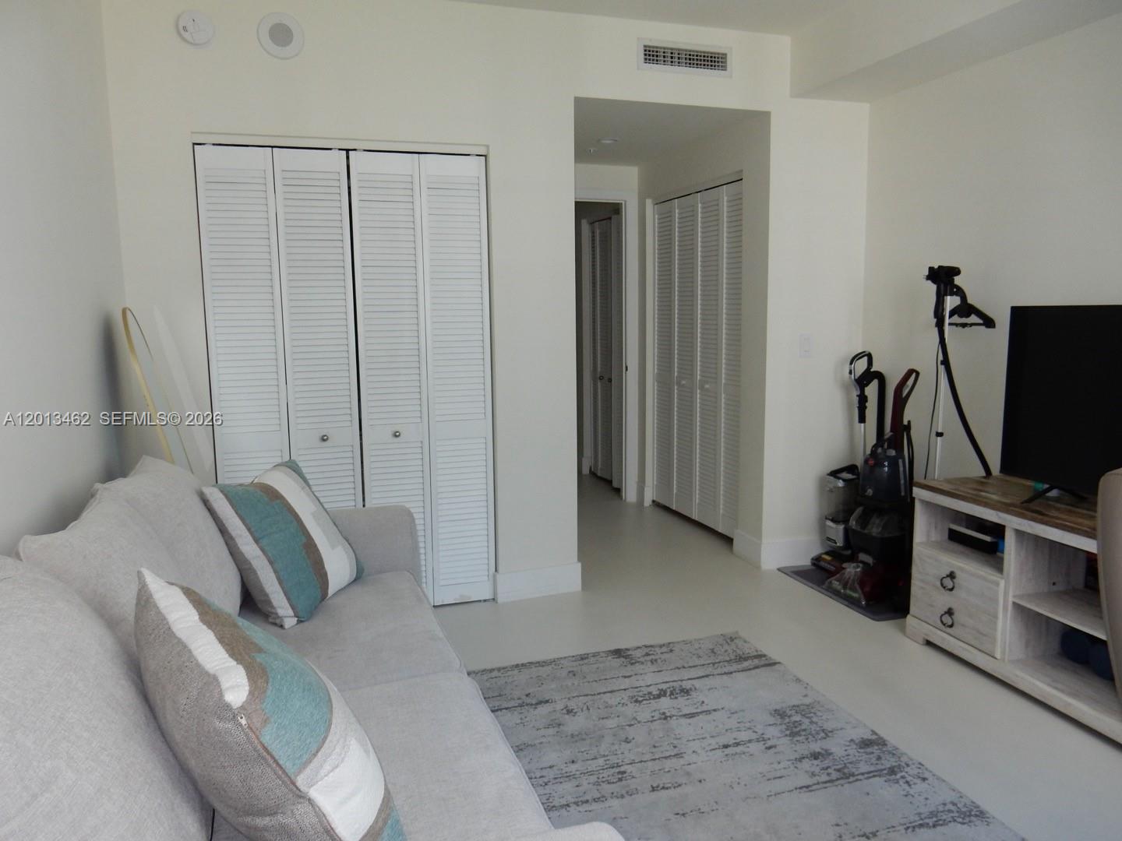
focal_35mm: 25
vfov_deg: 54.9
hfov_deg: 69.4
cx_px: 561
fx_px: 810
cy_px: 420
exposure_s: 1/30
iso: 200
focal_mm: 4.5
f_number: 3.7
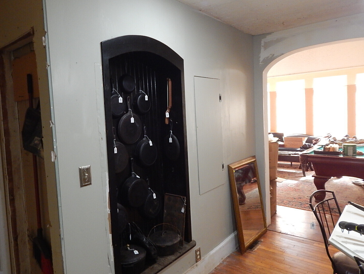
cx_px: 163
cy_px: 132
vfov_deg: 53.1
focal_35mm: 26
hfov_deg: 67.1
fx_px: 273
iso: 360
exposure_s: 1/30
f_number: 3
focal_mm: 4
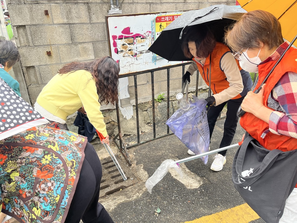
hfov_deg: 67.3
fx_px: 223
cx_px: 148
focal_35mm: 26
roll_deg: +1.9
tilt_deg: -22.7
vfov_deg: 53.1
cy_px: 112
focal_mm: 5.1
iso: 40
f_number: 1.6
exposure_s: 1/202
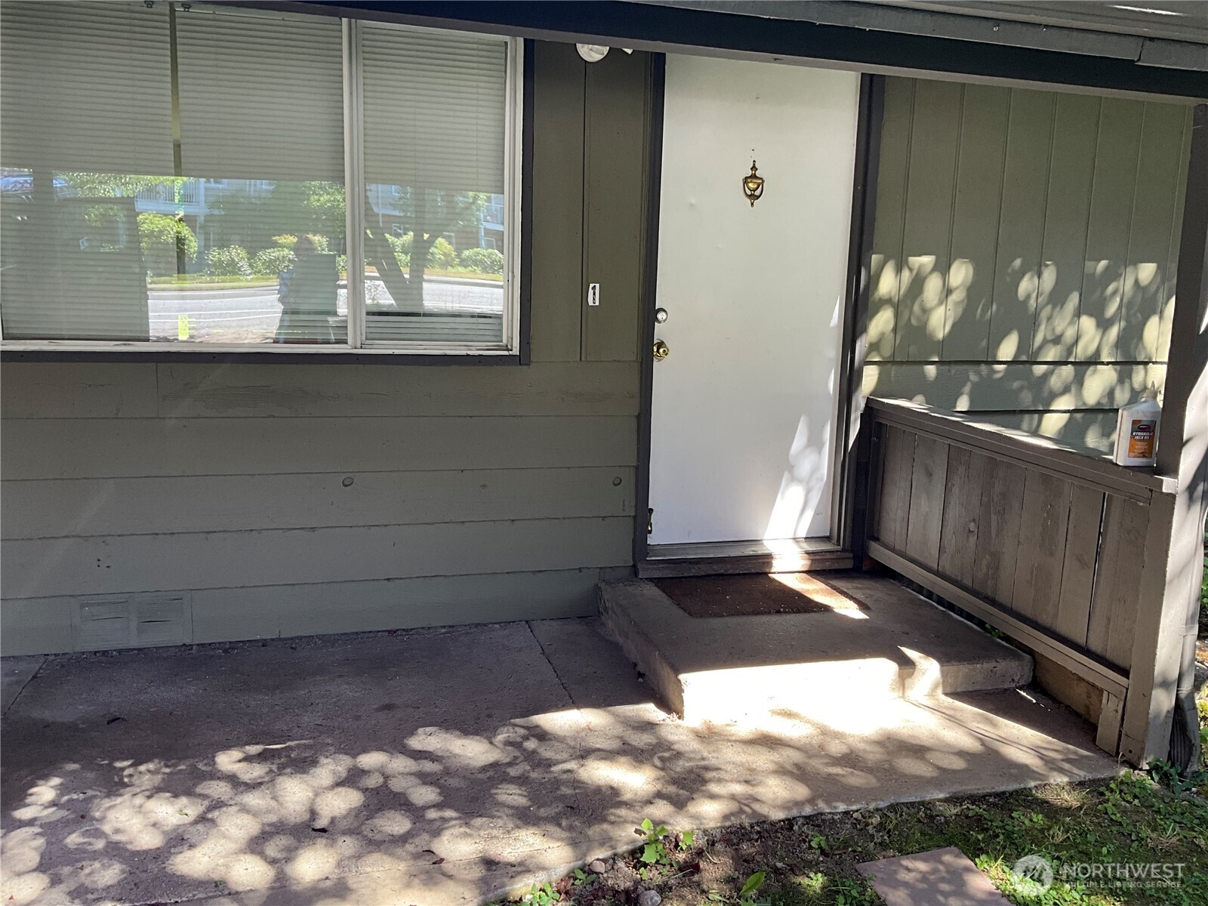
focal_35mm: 29
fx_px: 1012
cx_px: 604
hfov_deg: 61.7
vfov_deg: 48.2
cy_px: 453
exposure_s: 1/122
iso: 50
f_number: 1.8
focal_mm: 3
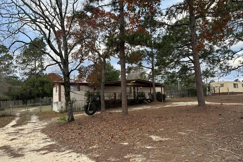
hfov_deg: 71.5
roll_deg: +2.0
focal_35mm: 25
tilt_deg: +5.4
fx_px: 169
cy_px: 87
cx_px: 122
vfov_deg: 51.2
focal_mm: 6.86
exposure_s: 1/185
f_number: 1.78
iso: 64
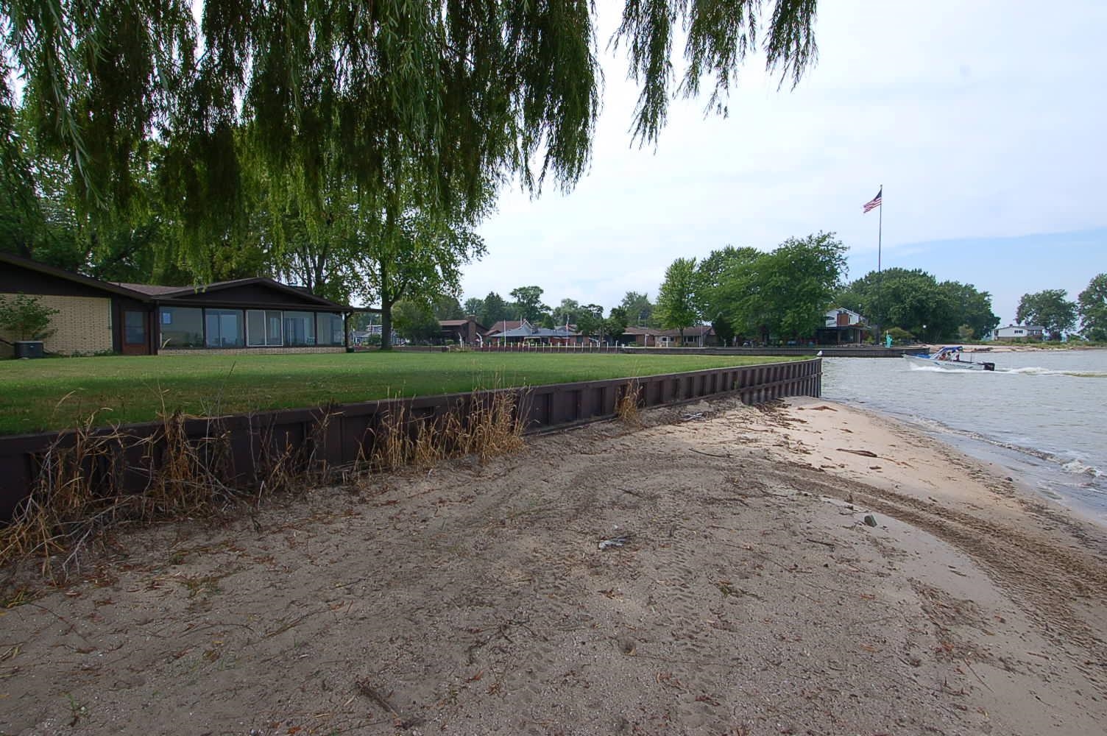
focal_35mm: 18
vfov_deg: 67.3
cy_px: 368
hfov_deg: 90.1
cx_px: 554
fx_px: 553
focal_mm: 12
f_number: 9
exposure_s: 1/320
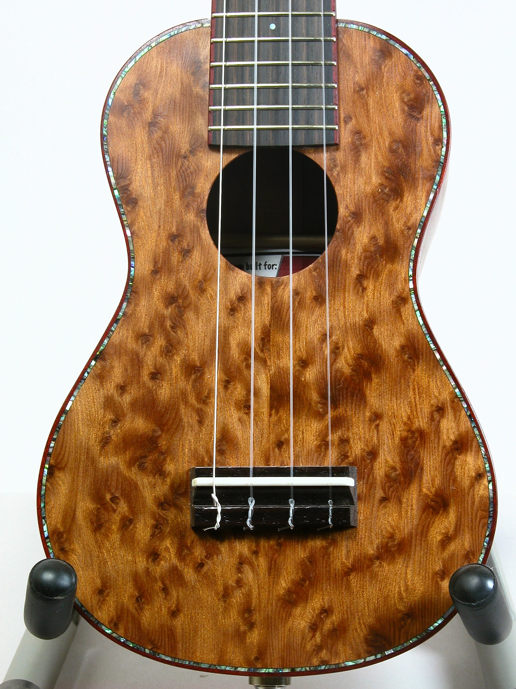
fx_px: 2286
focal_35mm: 115
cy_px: 344
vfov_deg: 17.1
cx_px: 256
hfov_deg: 12.9
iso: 100
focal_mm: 29.5
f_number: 7.5
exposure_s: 1/6.8
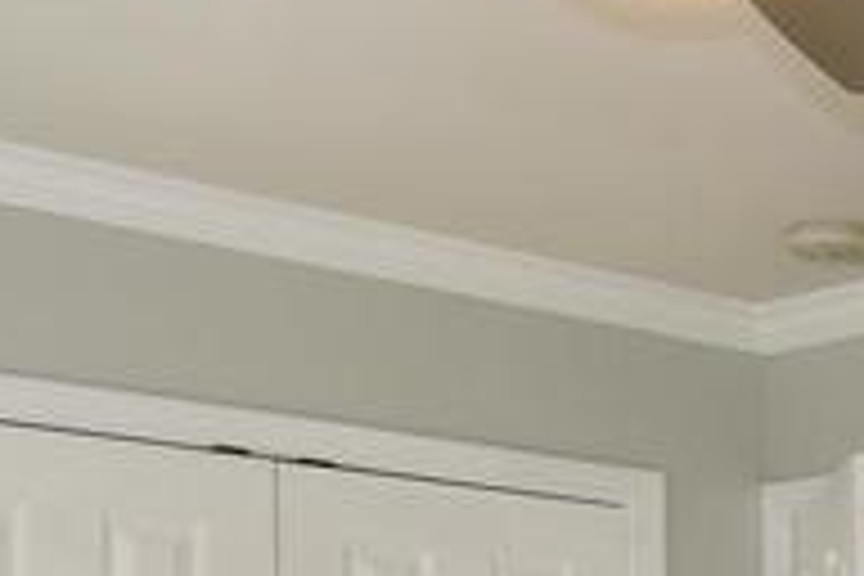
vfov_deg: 13.1
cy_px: 965
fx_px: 2304
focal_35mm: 96
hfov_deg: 18.5
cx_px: 1350
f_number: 4
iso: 200
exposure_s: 1/60
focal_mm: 12
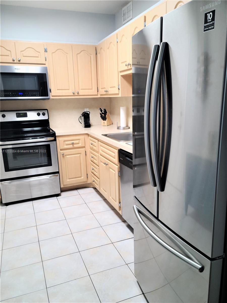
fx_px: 245
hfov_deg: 49.7
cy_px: 152
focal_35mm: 28
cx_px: 114
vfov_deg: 63.4
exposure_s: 1/40
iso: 160
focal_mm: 5.9
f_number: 2
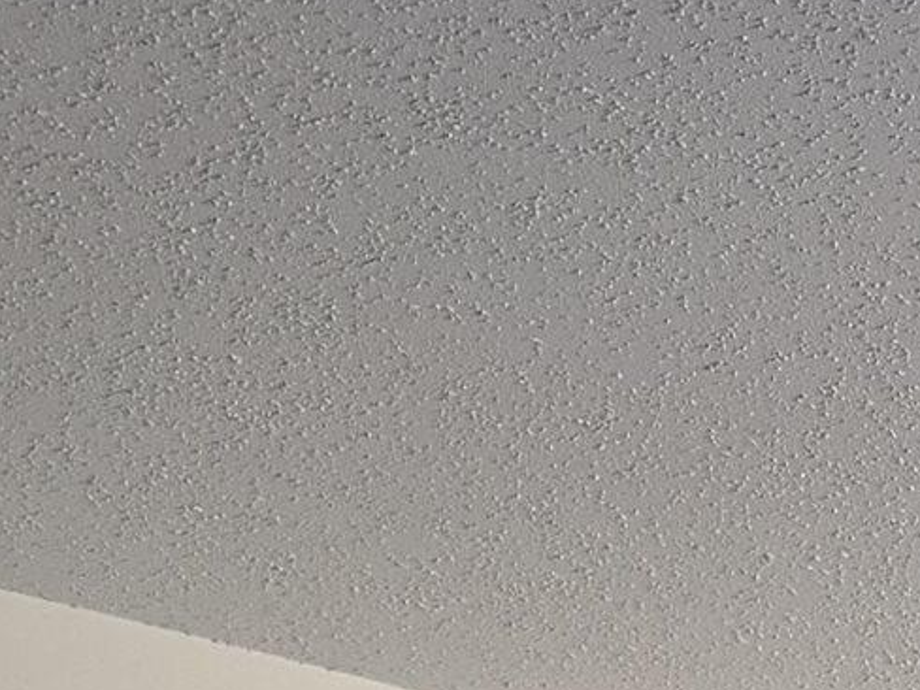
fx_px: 4013
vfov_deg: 8.5
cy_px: 1908
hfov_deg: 12.1
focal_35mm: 151
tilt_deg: +1.0
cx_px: 1612
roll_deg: +1.3
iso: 200
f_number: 1.78
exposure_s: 1/120
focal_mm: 6.76
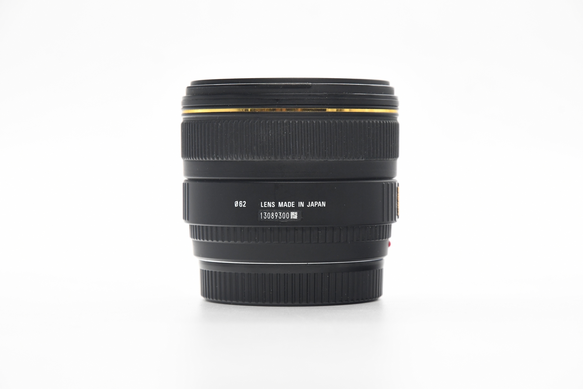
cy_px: 194
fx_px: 1943
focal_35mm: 120
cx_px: 292
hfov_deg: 17.1
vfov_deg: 11.4
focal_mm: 80
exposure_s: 1/100
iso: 1600
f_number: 7.1
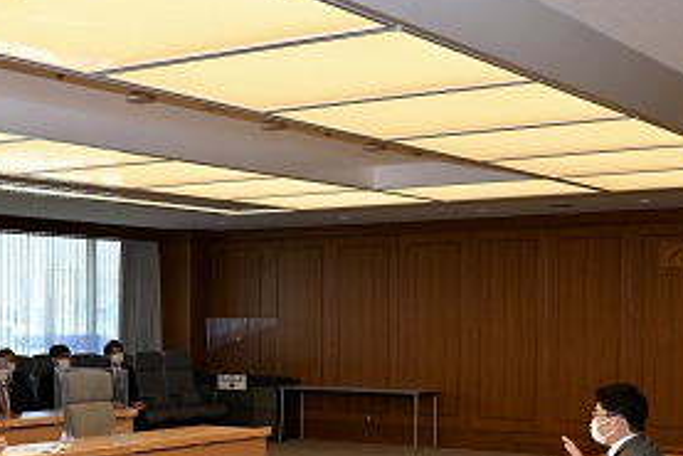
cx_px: -2
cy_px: 377
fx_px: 1234
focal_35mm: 65
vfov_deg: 20.7
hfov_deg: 28.9
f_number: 5.6
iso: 200
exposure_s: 1/125
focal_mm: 30
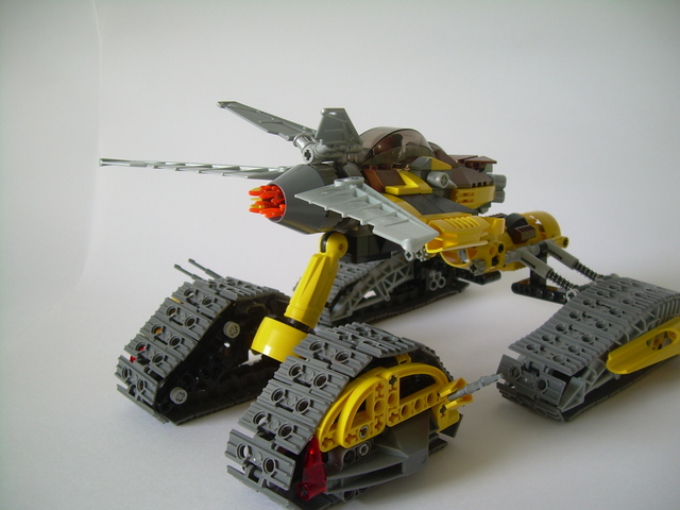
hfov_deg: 49.0
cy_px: 255
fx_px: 746
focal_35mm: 38
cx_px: 340
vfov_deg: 37.7
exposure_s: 1/23.2
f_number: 2.8
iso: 50
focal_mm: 6.3
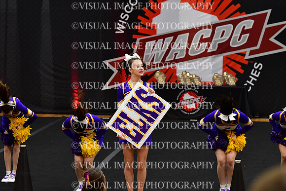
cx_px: 143
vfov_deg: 9.7
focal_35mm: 142
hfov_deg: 14.4
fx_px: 1128
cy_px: 96
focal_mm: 95
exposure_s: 1/500
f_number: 4
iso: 4000
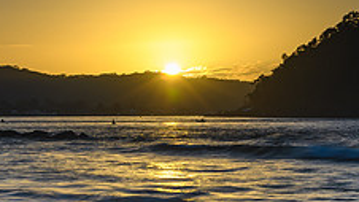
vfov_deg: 9.3
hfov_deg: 16.8
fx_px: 1218
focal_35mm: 128
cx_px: 192
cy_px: -74
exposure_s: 1/2.5
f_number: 8
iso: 50
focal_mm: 24
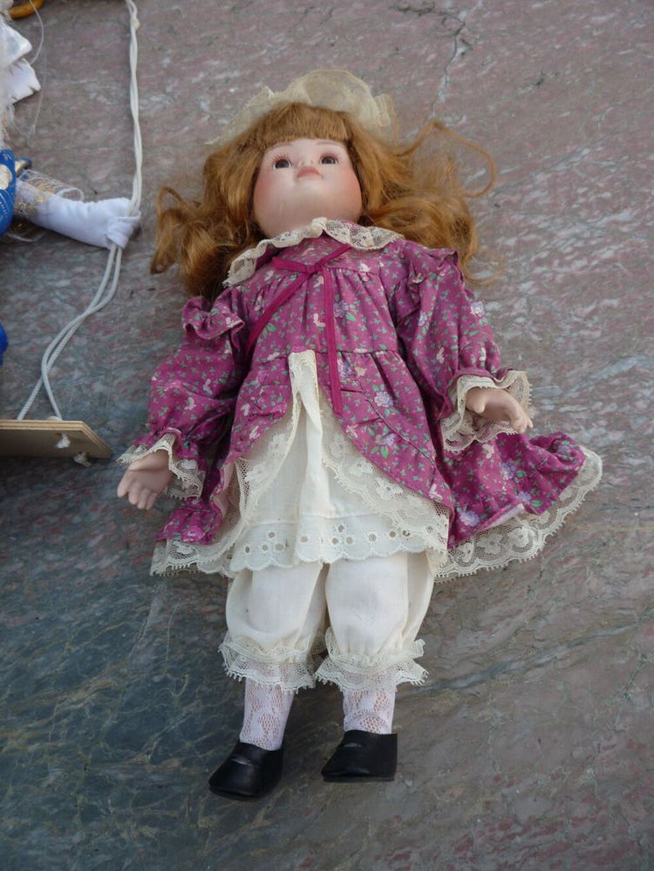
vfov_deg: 60.0
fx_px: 756
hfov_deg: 46.8
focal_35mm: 30
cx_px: 327
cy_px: 436
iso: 100
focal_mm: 5.2
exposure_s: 1/100
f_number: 3.3
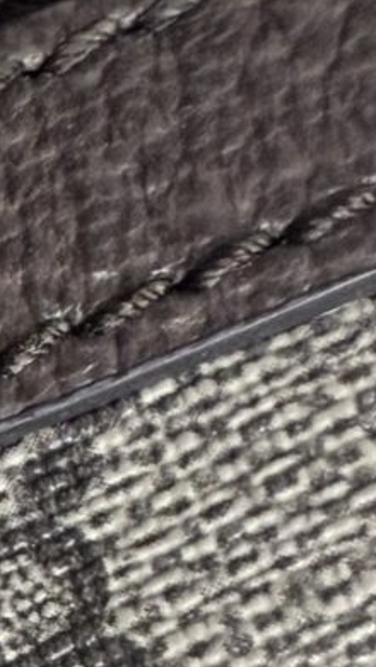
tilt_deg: -62.7
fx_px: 1896
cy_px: 1186
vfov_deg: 16.7
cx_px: -617
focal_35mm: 107
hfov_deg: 9.6
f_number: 2.2
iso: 250
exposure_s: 1/100
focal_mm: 2.22
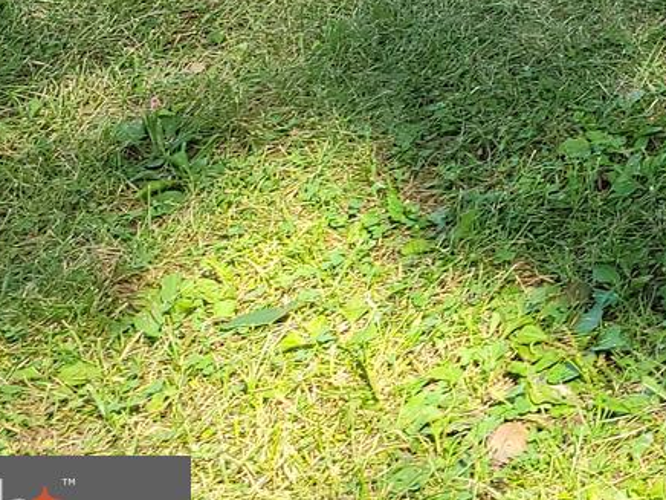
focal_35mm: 122
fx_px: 2347
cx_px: 1373
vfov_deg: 10.8
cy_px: -593
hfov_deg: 13.6
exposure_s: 1/289
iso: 40
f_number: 1.8
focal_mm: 5.4
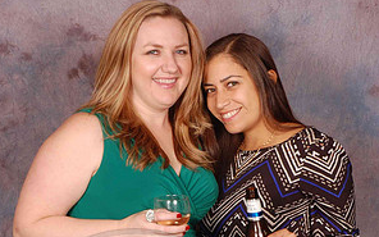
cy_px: 188
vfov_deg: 11.3
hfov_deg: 18.0
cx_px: 189
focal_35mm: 116
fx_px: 1198
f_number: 10
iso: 200
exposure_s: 1/125
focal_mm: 50
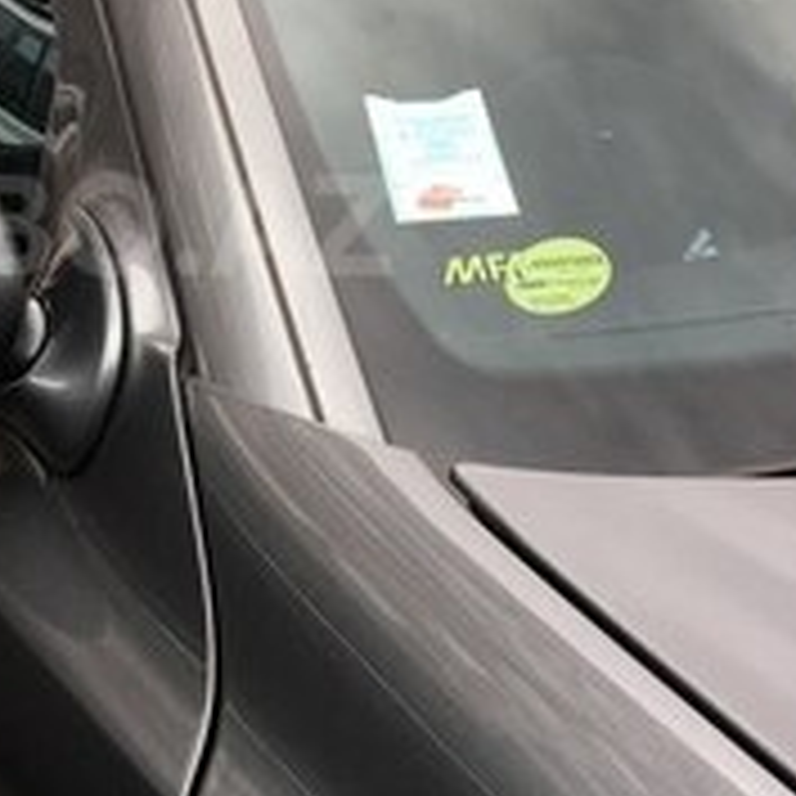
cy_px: 225
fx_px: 1873
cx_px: 45
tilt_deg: -16.8
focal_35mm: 72
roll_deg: -3.1
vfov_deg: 23.8
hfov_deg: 23.2
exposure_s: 1/100
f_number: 2.2
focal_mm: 4.15
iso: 32
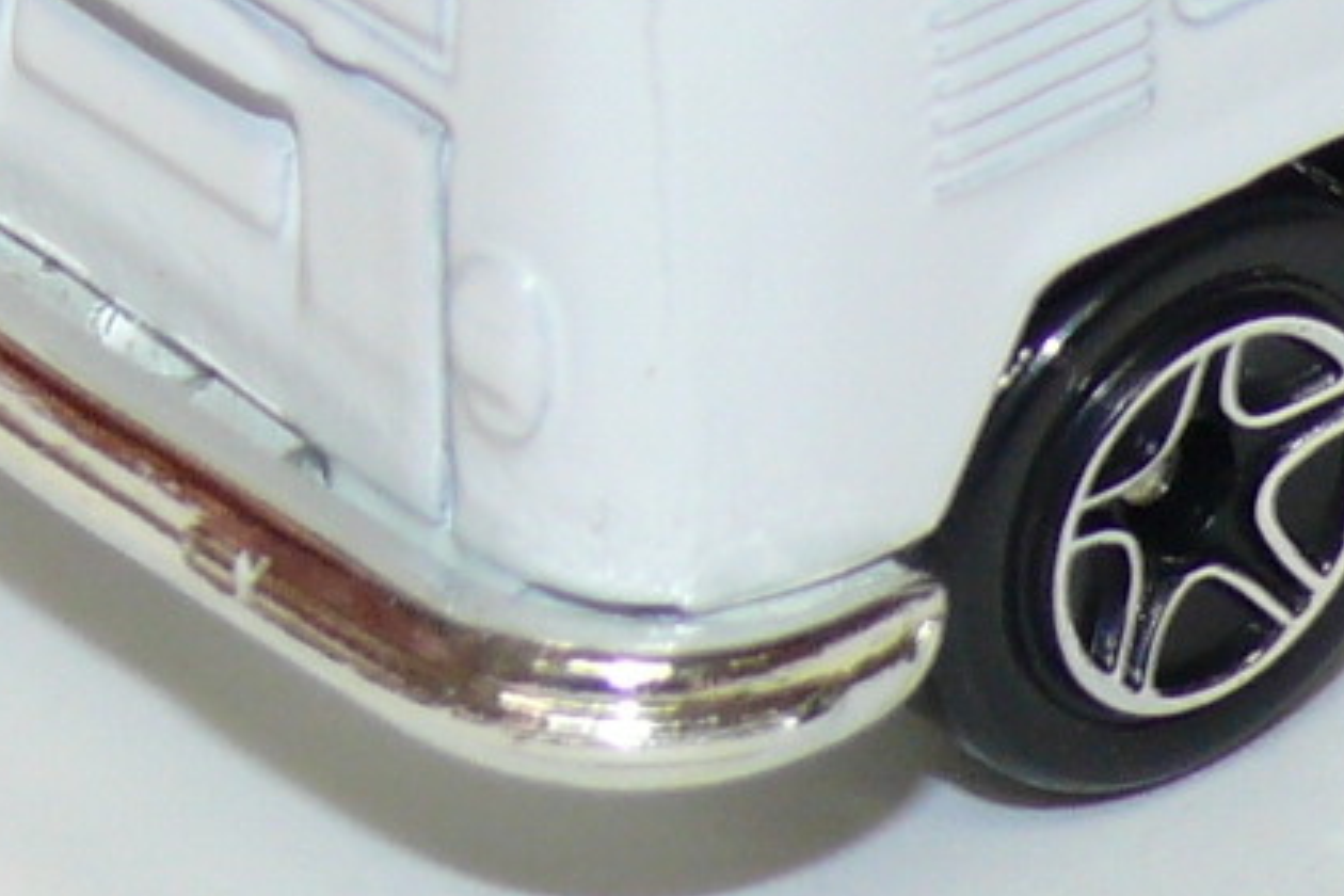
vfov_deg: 3.4
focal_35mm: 404
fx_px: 15081
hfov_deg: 5.1
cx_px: 1392
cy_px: -611
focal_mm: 13.3
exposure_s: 1/30
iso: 100
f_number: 4
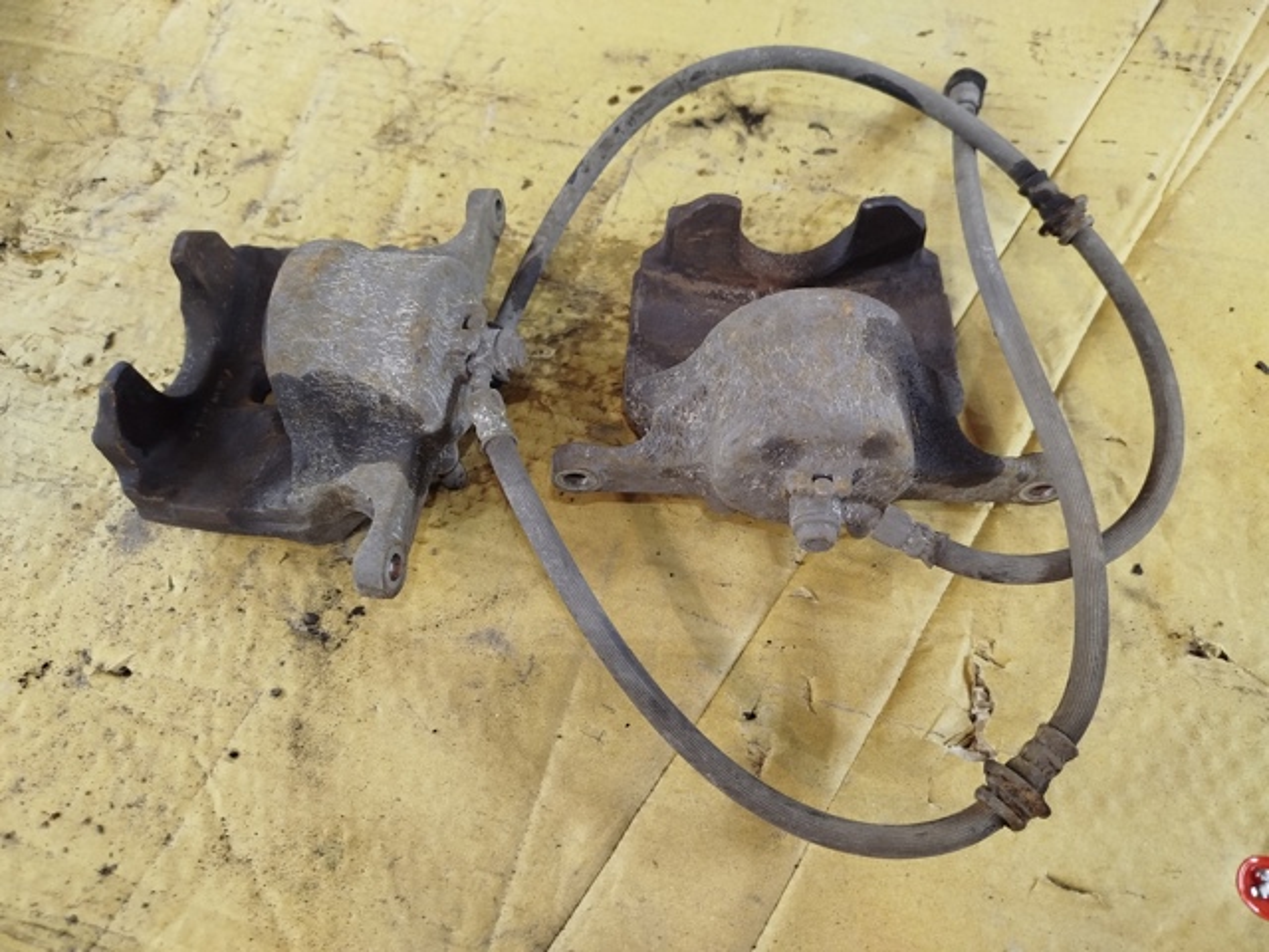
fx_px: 880
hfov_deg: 71.6
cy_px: 476
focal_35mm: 24
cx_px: 634
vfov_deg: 56.8
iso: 640
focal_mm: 5.31
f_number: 1.7
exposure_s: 1/33
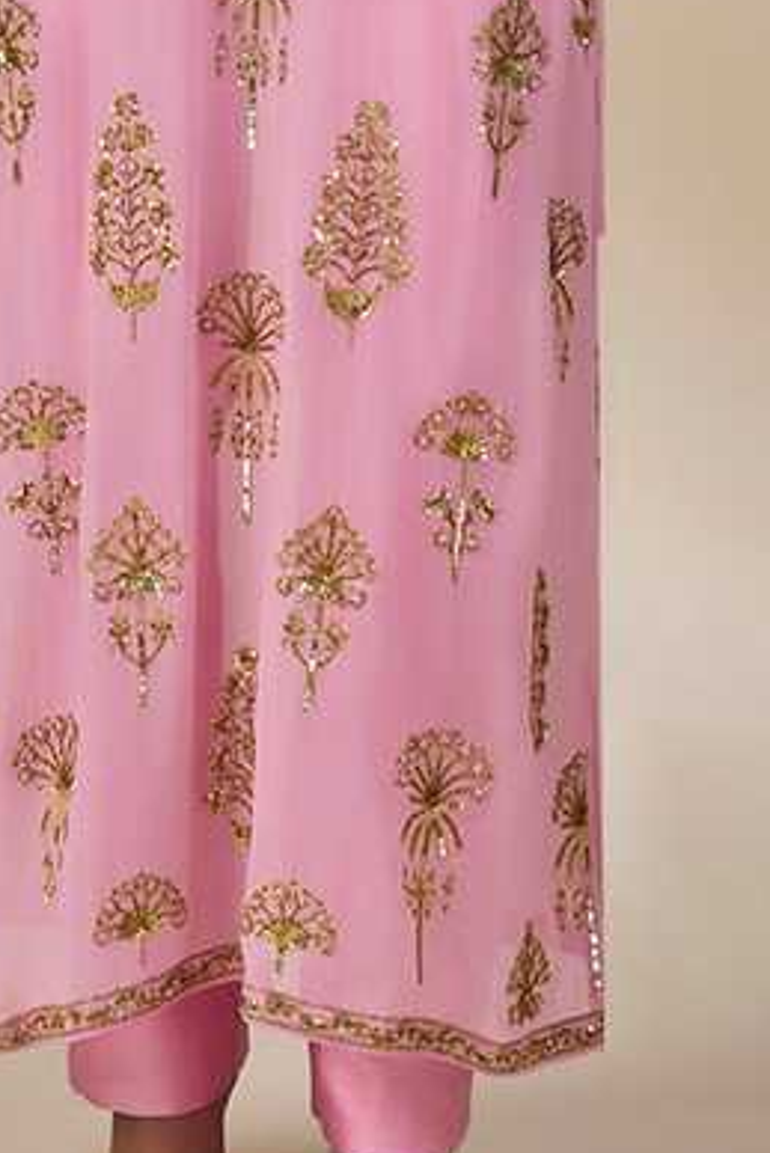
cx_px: 300
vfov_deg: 29.2
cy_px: 643
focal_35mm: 69
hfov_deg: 19.7
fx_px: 2212
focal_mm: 51
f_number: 5.6
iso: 250
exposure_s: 1/160
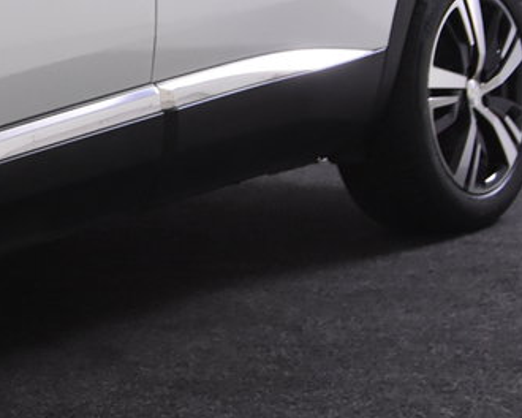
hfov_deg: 13.2
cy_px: 105
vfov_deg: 11.8
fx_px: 2024
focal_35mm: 131
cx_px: -421
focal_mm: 24
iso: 1600
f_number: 4.5
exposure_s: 1/80
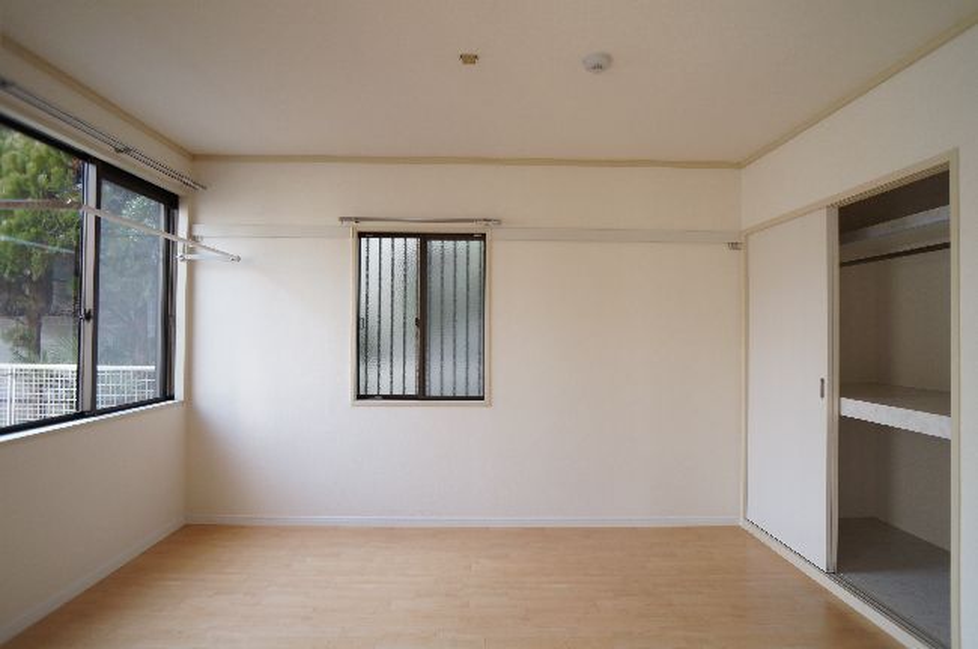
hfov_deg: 73.8
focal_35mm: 24
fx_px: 651
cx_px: 489
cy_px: 324
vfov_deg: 53.0
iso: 200
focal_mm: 16
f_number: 4.5
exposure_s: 1/80
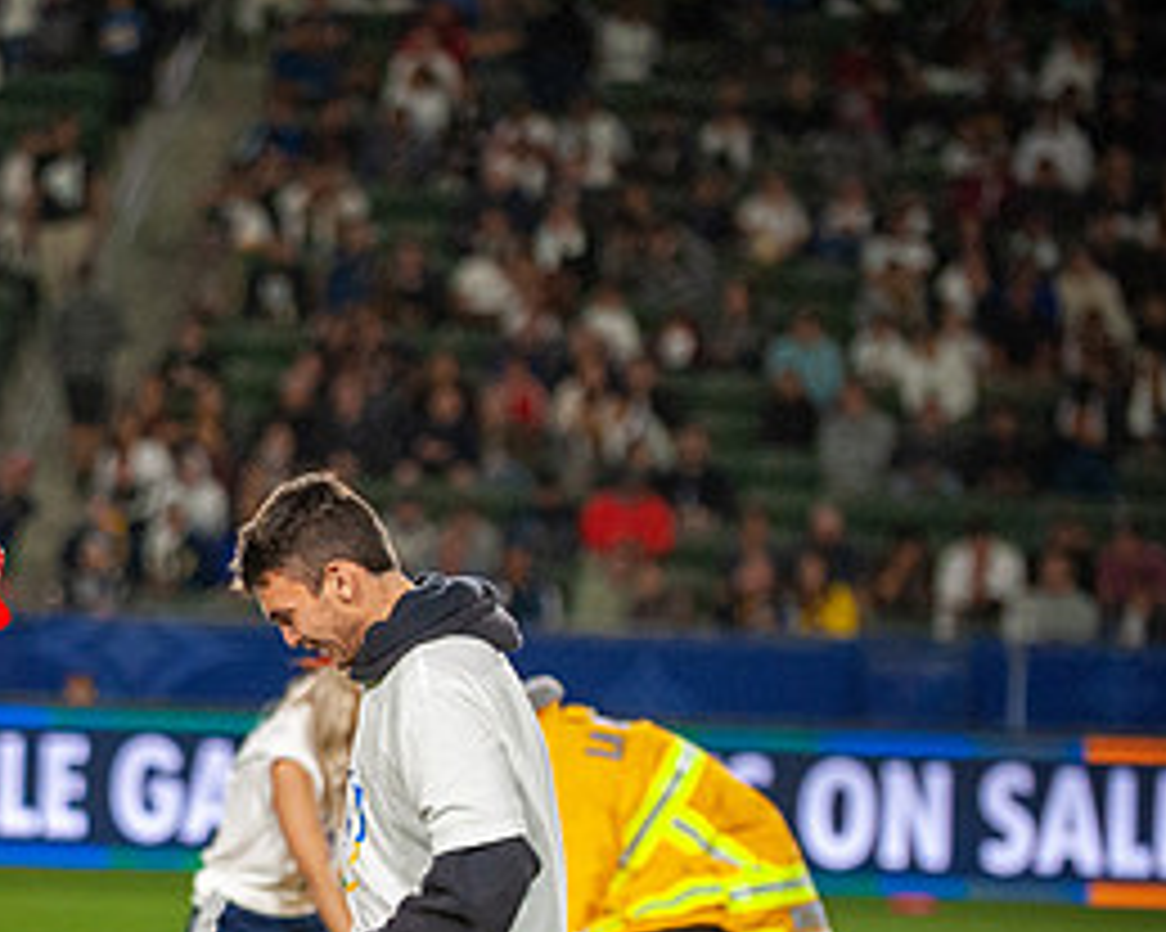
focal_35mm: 263
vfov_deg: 5.9
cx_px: -108
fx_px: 9072
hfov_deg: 7.3
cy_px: 860
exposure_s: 1/2500
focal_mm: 125
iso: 3200
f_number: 2.8
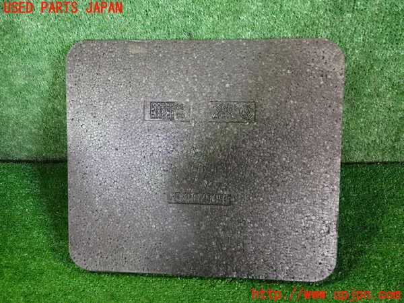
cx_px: 202
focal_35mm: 30
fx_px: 350
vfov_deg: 46.8
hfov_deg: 60.0
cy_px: 152
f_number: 2.3
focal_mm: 5.4
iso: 800
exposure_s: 1/30
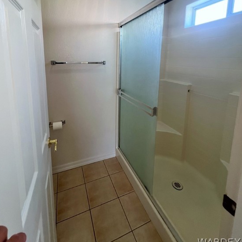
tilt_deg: -5.0
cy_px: 81
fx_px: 127
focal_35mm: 16
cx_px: 117
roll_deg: -2.1
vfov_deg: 84.5
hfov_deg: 87.4
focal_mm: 1.57
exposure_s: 1/120
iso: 160
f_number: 1.8
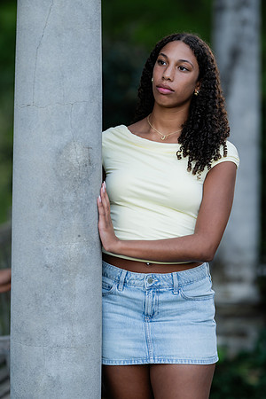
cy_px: 200
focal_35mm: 135
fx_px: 1496
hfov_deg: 10.2
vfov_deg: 15.2
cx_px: 133
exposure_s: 1/160
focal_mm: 135
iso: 200
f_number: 1.8
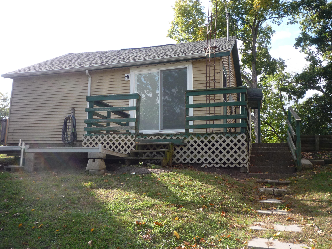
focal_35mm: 32
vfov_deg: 44.2
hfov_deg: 56.8
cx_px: 166
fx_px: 307
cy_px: 124
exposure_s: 1/160
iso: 100
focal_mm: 5.2
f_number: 4
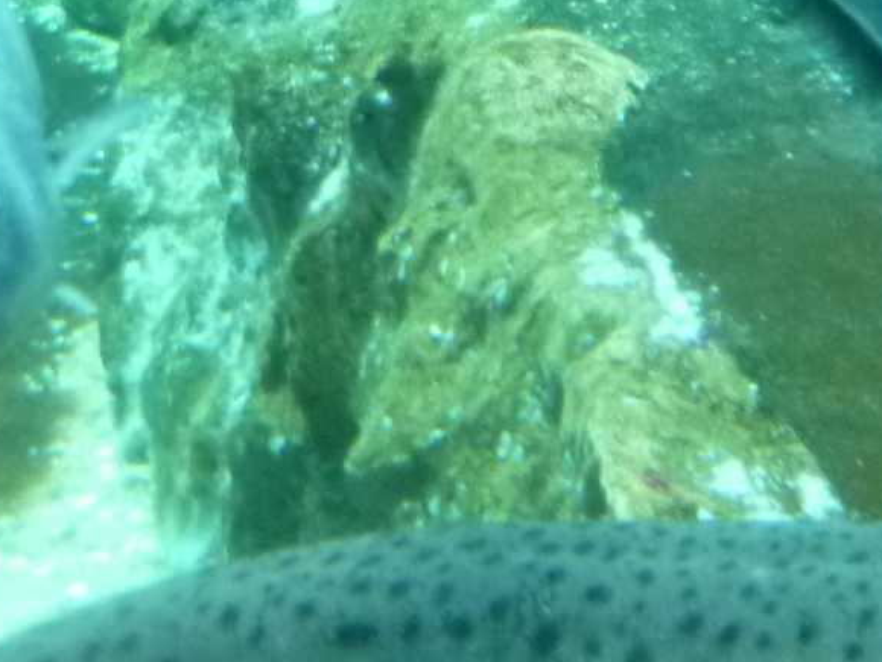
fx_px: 1758
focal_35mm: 69
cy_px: 808
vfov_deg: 19.9
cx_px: 903
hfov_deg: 26.5
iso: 400
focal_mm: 4.1
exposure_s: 1/5
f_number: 3.3
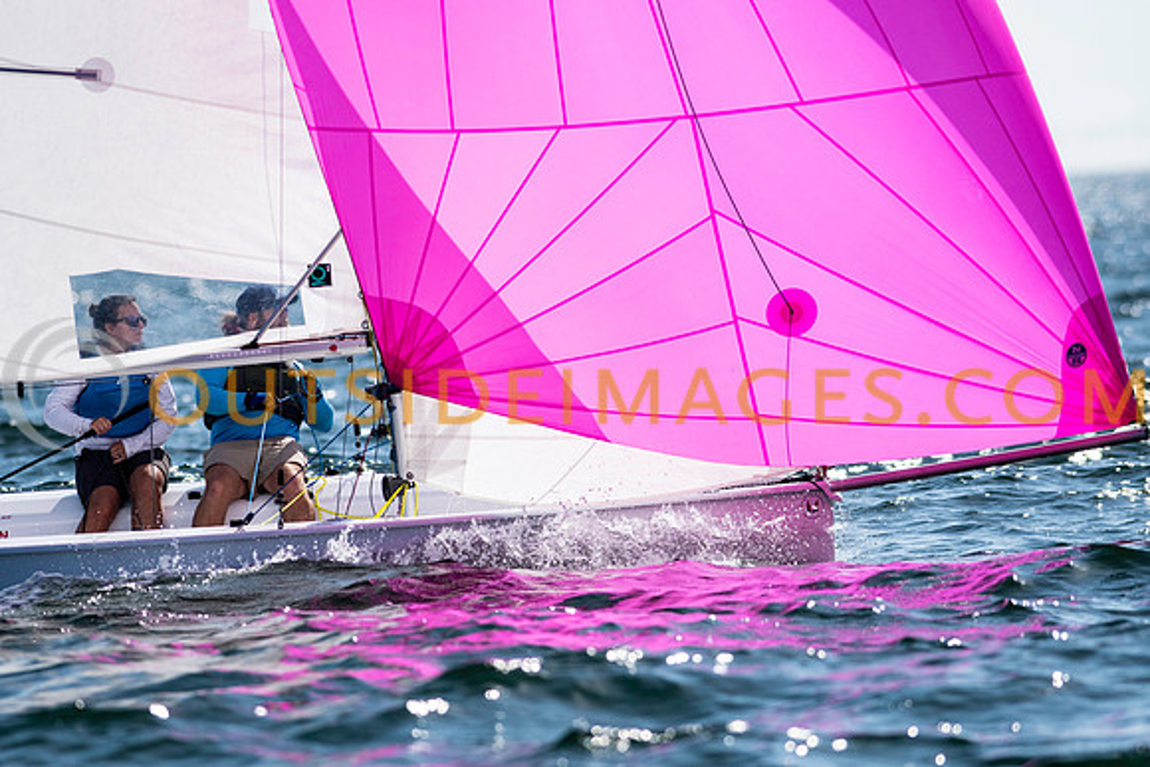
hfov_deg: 4.6
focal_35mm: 450
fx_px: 14378
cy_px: 384
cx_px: 575
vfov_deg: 3.1
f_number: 5
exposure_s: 1/5000
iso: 200
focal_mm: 300
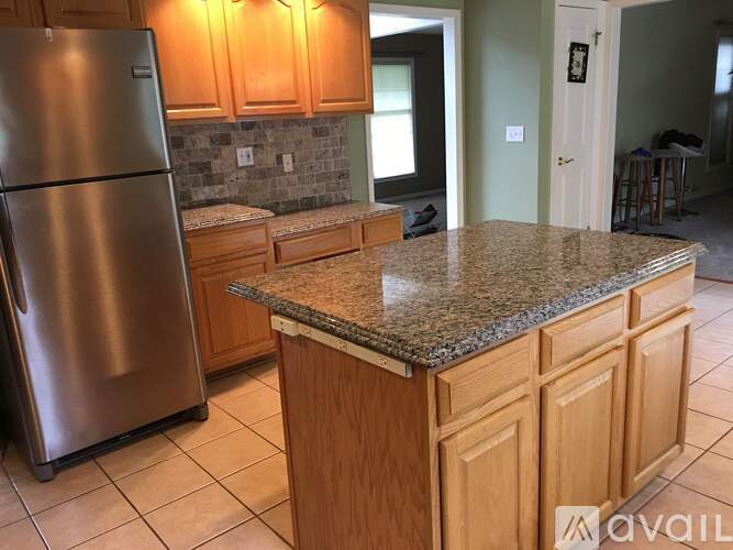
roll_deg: +3.1
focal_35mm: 29
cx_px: 366
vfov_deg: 48.2
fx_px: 614
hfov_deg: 61.7
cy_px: 275
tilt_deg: -13.7
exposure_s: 1/15
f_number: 2.2
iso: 64
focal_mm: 4.15
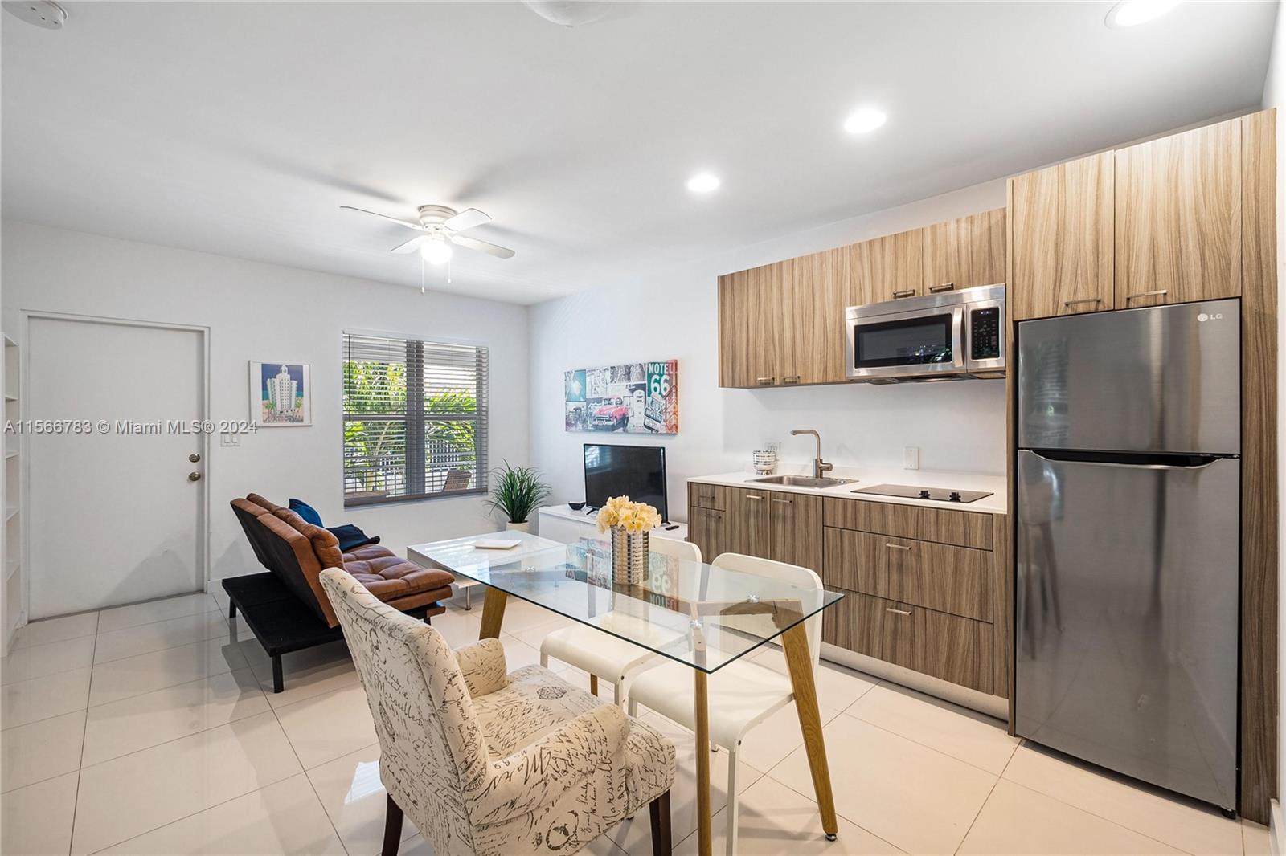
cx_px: 643
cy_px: 428
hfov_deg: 104.3
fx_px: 500
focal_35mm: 14
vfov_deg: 81.2
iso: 100
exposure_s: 1/13
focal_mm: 7
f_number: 6.3
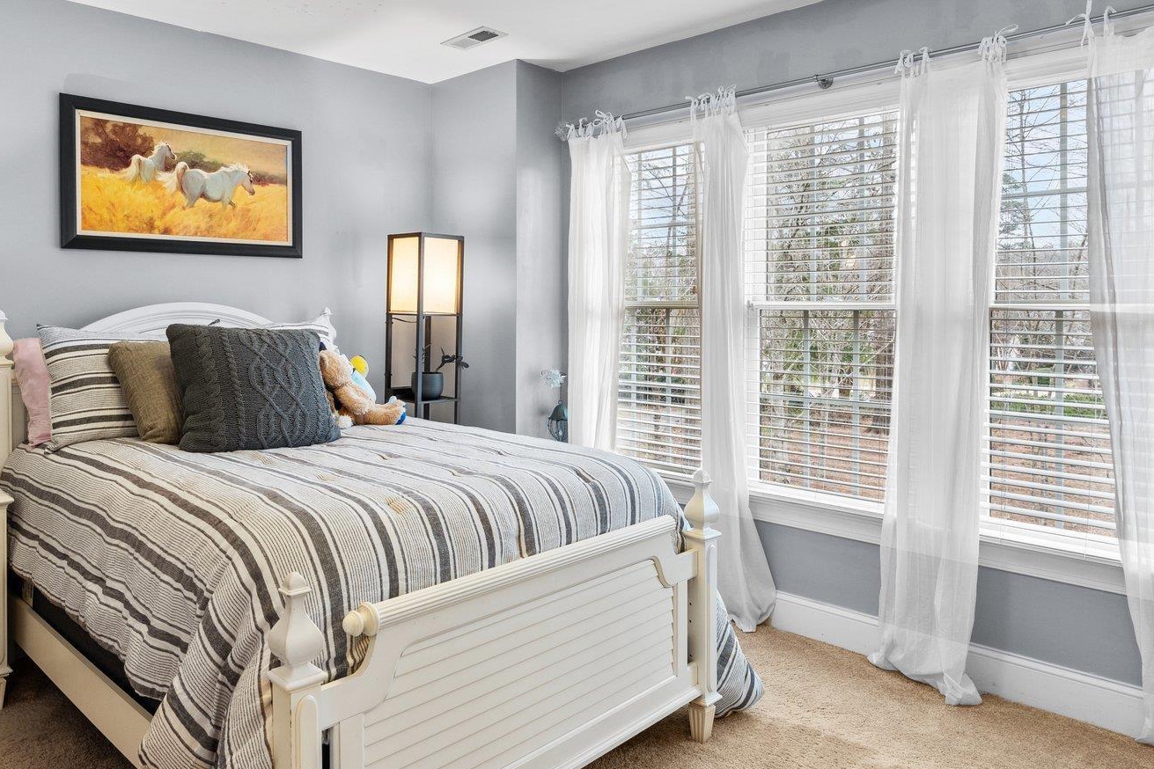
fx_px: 801
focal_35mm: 25
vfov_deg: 51.0
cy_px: 319
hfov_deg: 71.0
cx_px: 483
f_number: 8
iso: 400
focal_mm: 16
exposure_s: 1/1.43
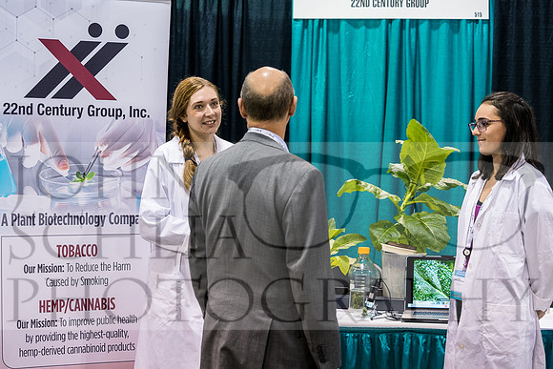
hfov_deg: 28.8
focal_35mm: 70
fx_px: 1075
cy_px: 184
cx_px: 276
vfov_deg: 19.5
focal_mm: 70
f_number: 3.5
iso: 3200
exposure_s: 1/160
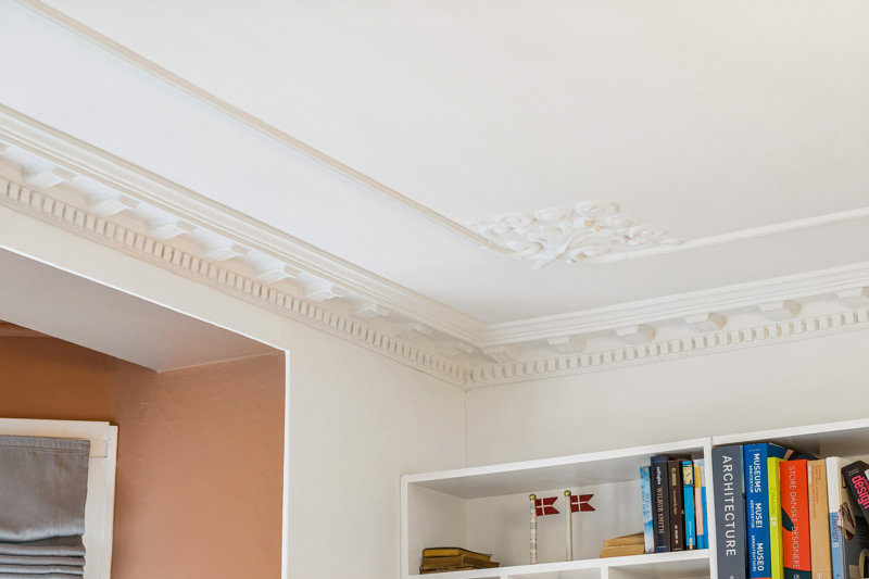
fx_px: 1810
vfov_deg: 18.2
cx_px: 434
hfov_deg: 27.0
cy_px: 290
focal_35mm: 75
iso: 400
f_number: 2.8
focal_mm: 50
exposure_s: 1/20
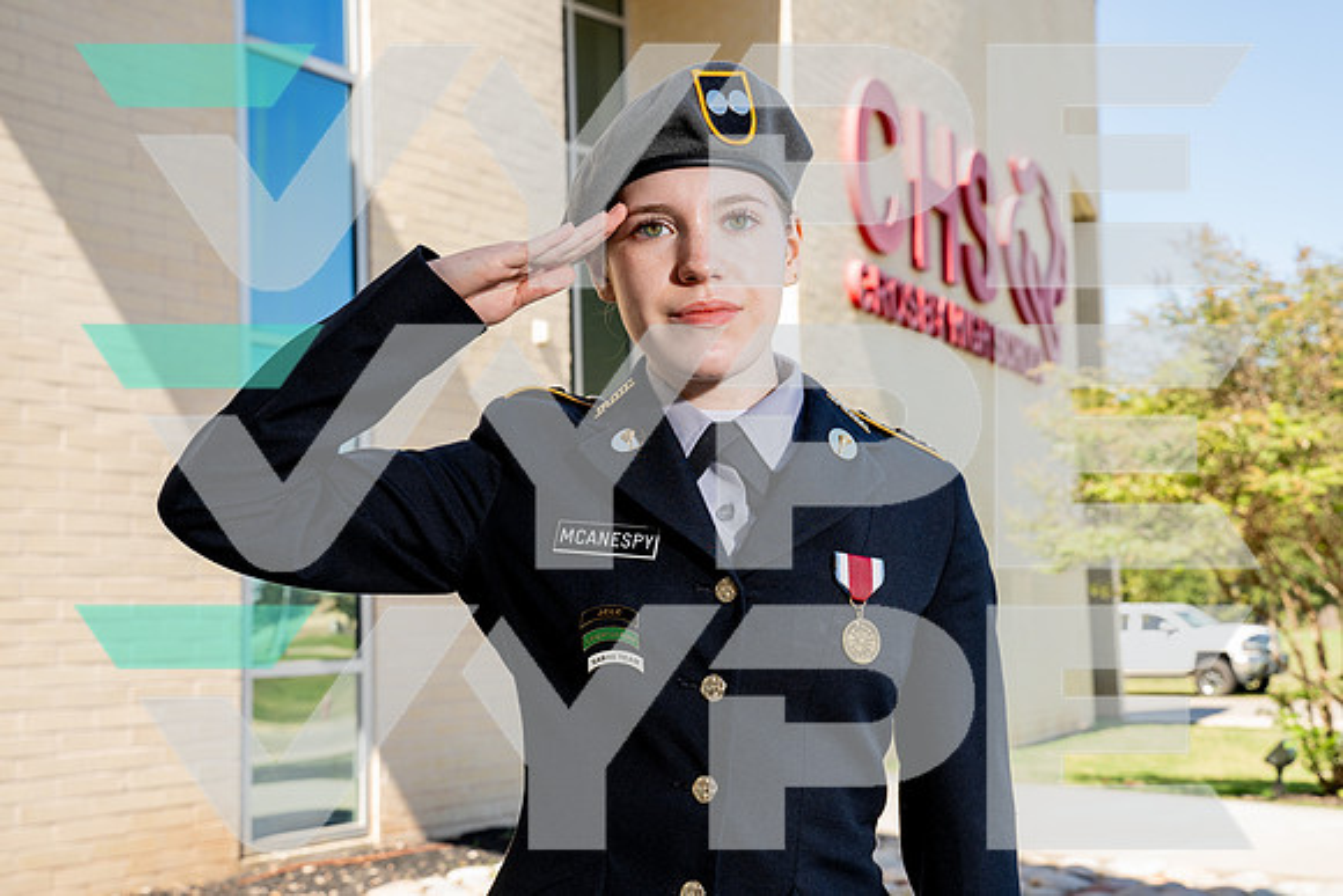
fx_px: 1940
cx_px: 672
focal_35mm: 52
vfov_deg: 26.0
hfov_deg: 38.2
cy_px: 448
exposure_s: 1/125
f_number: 8
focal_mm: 52
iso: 200
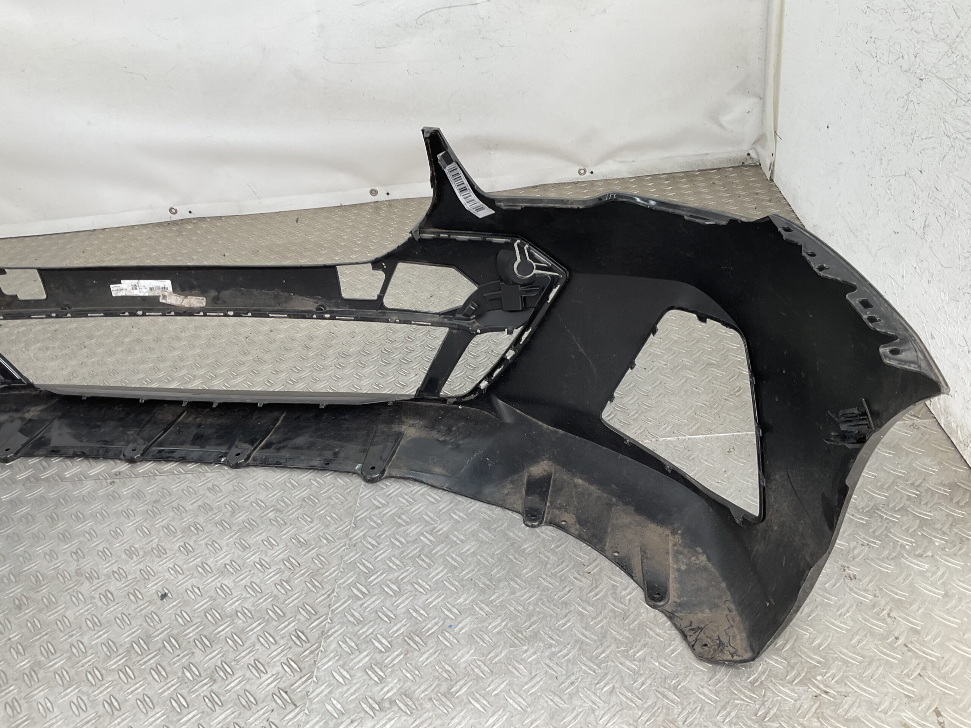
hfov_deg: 61.7
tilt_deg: -30.8
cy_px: 364
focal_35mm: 29
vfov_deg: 48.2
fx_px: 813
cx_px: 486
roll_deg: +6.4
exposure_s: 1/100
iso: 16
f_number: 1.8
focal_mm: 3
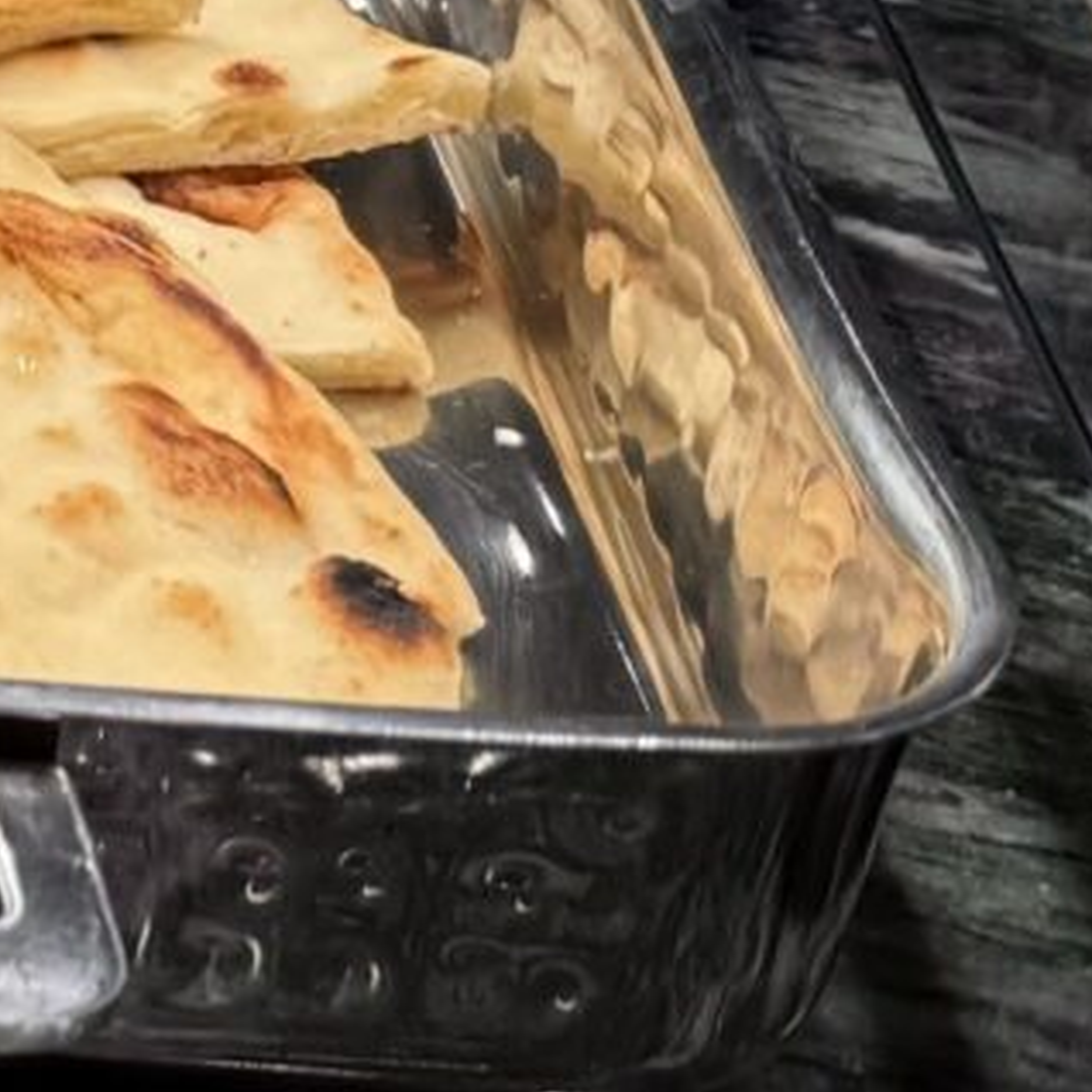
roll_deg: +0.2
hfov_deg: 8.7
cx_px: -2019
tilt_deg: -31.7
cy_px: 134
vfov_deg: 10.2
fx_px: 6103
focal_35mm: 171
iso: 64
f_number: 1.78
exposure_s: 1/112
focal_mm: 6.76
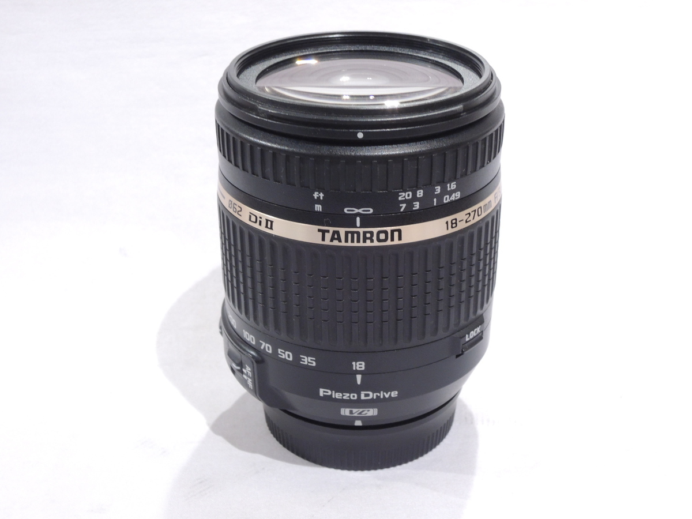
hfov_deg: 34.9
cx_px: 346
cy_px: 260
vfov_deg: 26.6
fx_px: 1099
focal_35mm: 55
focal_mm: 9.9
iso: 400
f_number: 5
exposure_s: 1/40
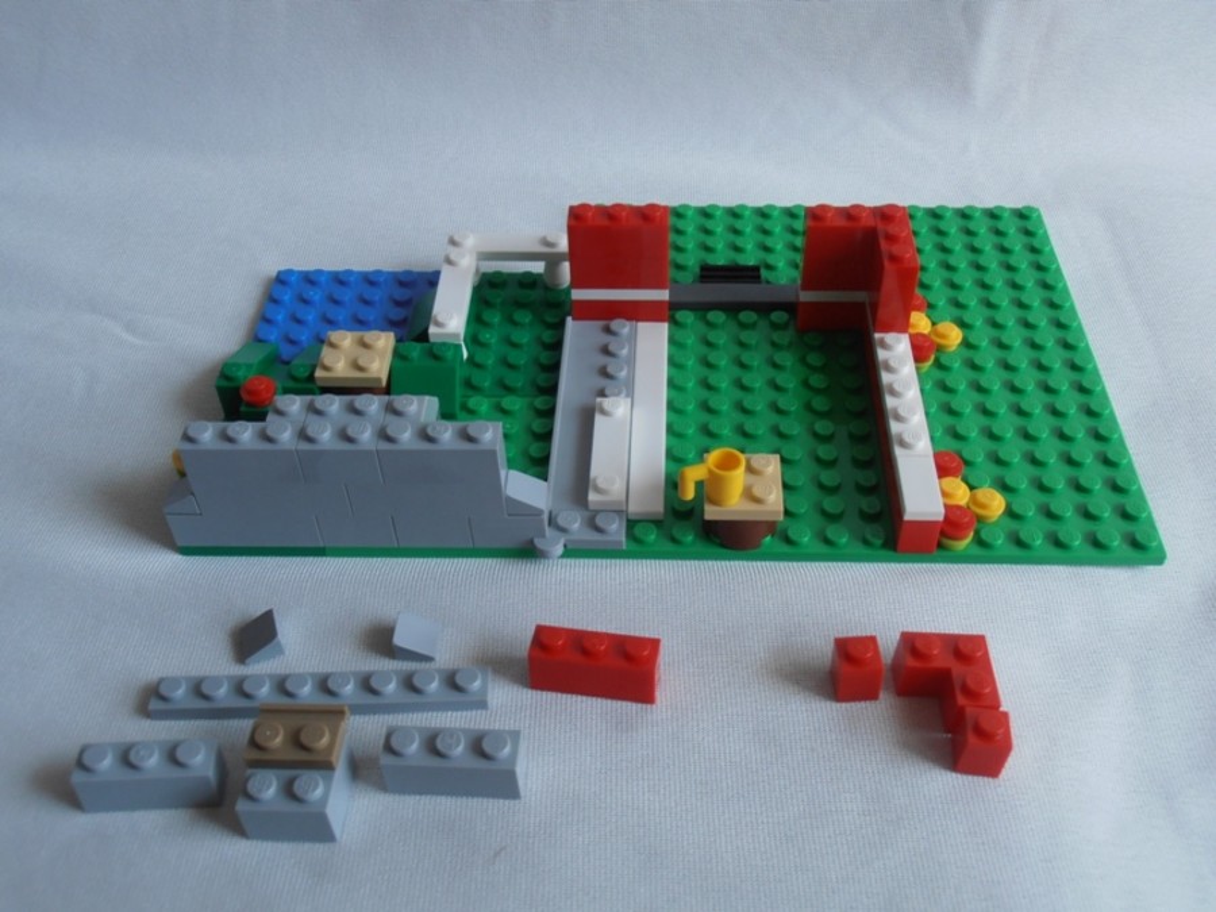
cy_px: 456
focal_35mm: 37
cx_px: 608
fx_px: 1300
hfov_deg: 50.1
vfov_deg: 38.7
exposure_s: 1/80
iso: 80
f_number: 3.9
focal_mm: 6.61
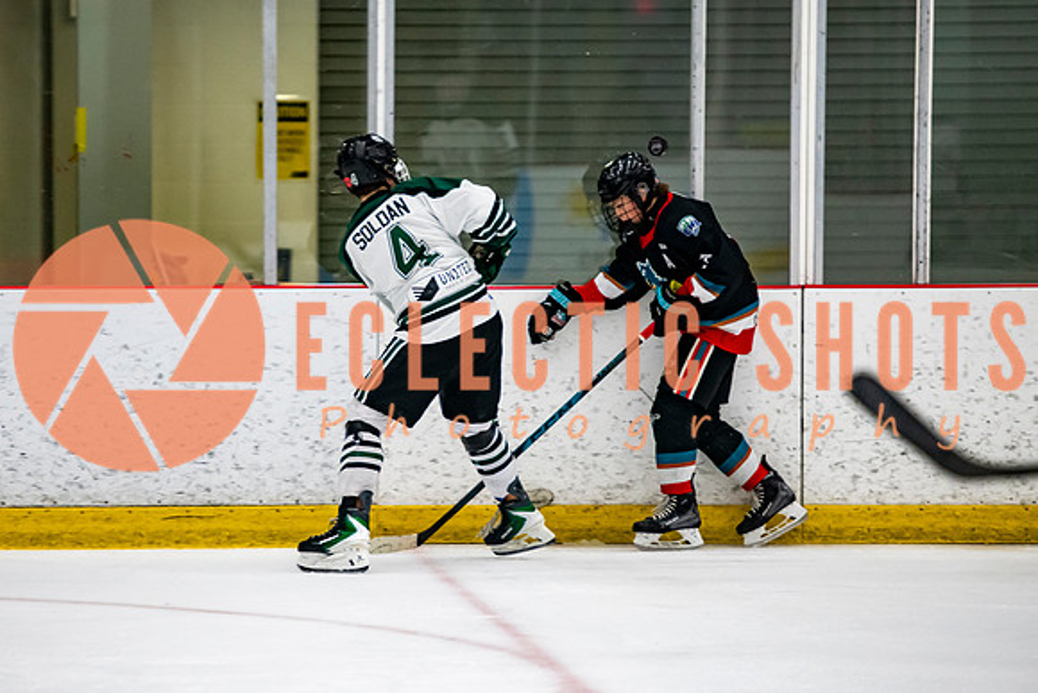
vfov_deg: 5.9
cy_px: 365
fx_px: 6722
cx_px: 420
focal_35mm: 233
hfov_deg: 8.8
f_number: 3.2
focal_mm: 175
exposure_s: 1/640
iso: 2000
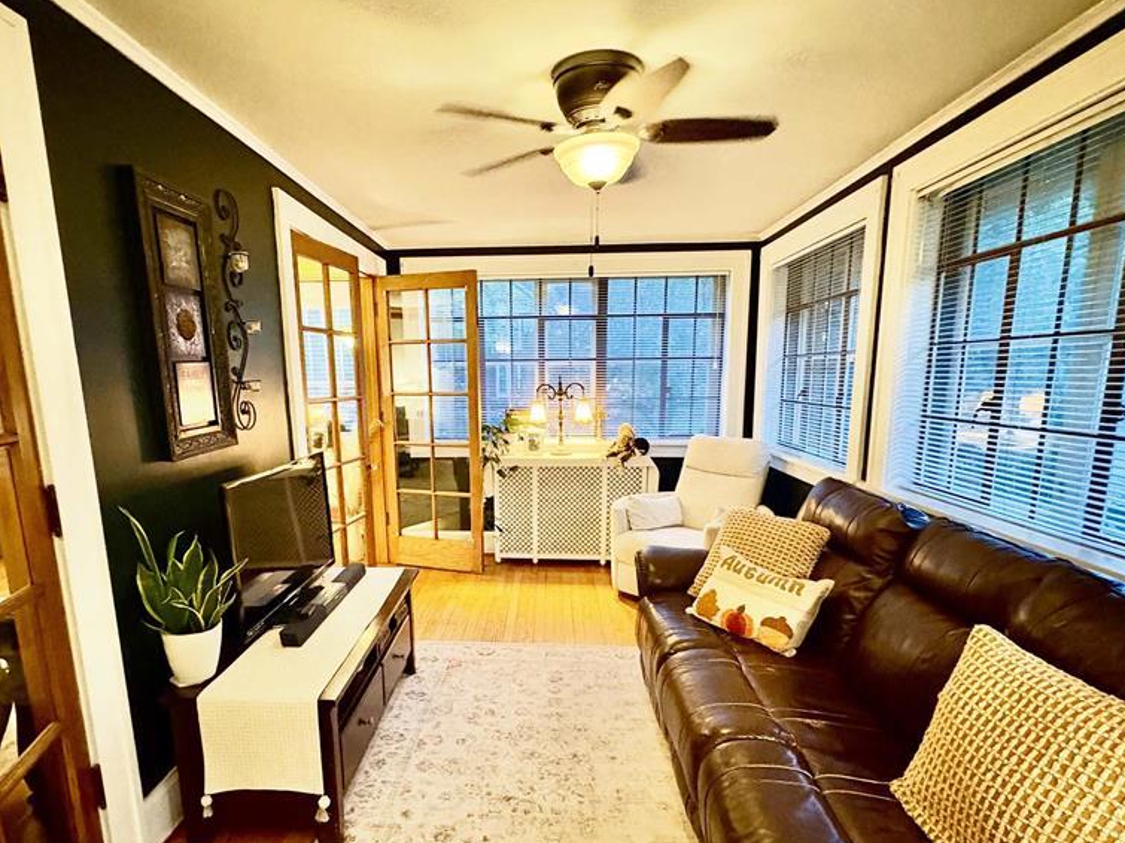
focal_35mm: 19
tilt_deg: -9.8
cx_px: 513
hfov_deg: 84.5
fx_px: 617
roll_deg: +1.3
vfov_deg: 68.2
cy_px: 492
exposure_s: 1/30
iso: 1000
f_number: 2.2
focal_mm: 2.22
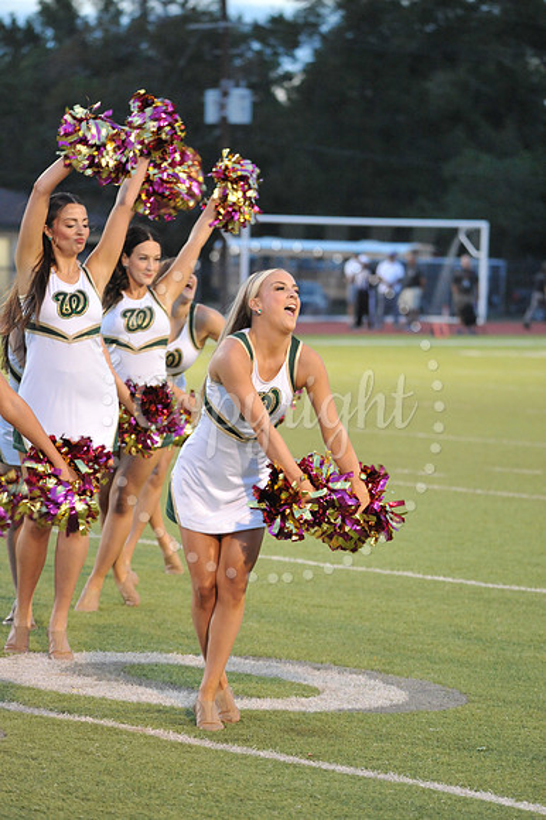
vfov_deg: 13.7
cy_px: 410
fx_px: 3416
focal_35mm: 150
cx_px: 273
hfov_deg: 9.1
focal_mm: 150
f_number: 5.6
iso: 4000
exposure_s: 1/200
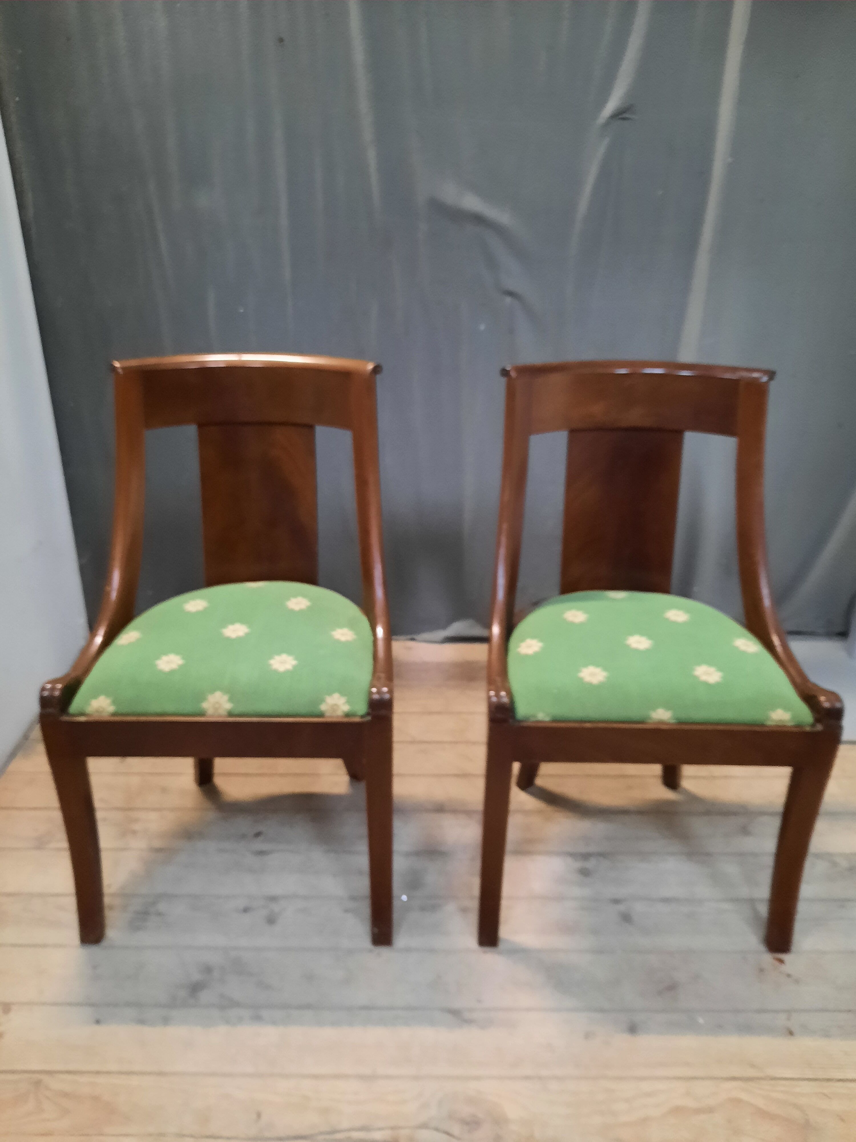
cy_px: 571
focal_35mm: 25
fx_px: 824
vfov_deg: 69.4
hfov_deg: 54.9
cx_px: 428
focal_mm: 4.6
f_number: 2
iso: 1000
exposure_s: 1/20
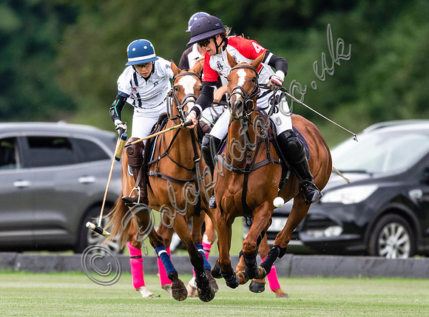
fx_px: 14012
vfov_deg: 1.3
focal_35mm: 1136
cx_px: 312
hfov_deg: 1.8
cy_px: 185
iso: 800
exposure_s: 1/1600
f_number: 4
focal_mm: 500
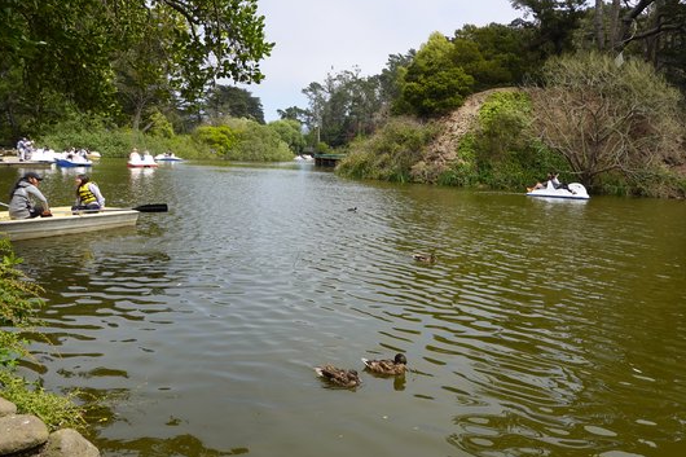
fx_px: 552
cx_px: 375
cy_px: 202
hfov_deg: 63.5
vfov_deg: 44.9
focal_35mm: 29
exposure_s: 1/320
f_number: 5.6
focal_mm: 9
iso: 100
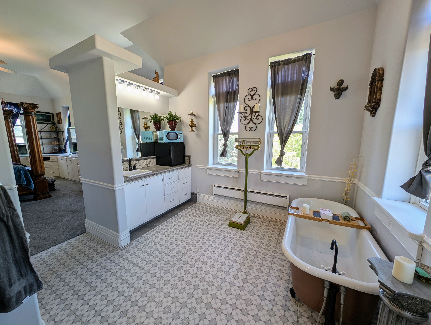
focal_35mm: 12
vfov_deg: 94.6
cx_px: 216
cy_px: 162
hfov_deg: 110.5
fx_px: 150
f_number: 1.95
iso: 38
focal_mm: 2.23
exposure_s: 1/60
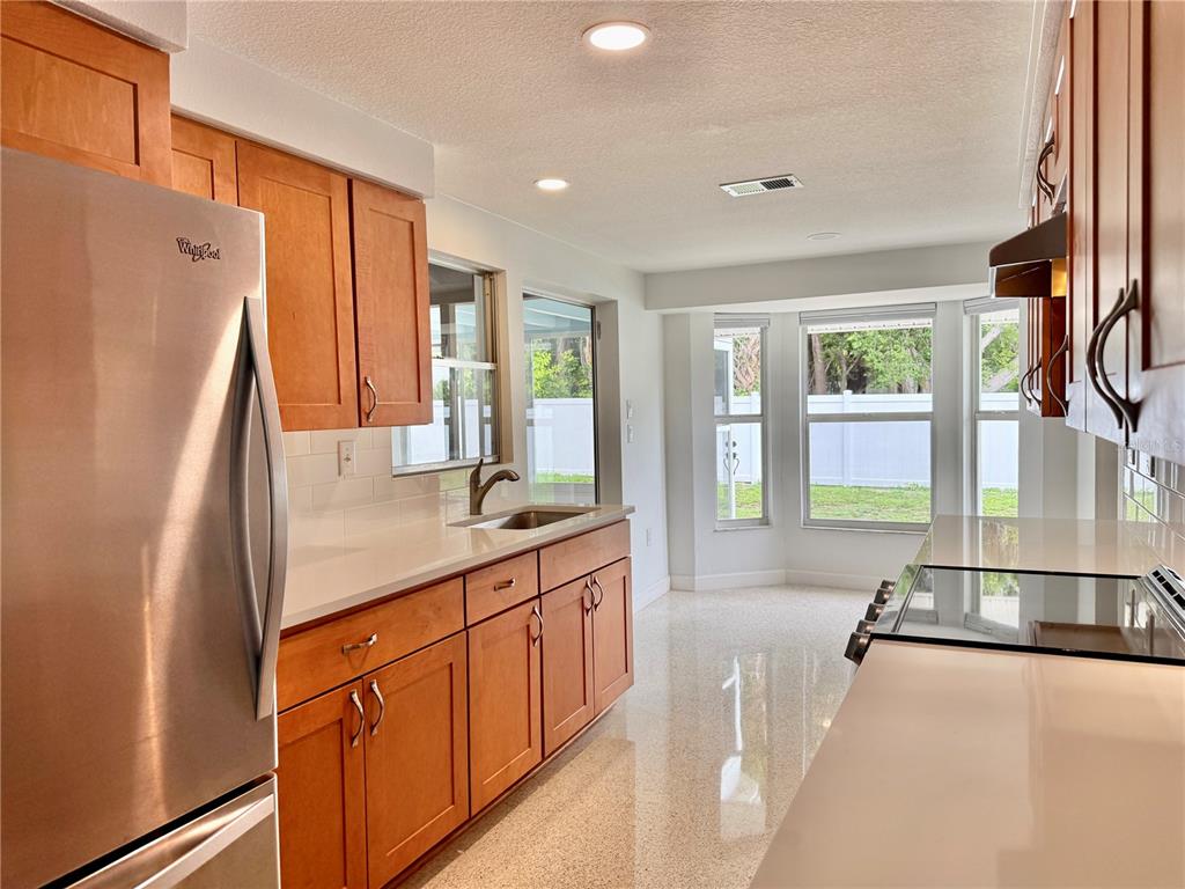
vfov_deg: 56.8
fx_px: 822
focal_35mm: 24
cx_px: 592
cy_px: 444
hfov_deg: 71.6
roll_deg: +1.4
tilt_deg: -2.3
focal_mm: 6.76
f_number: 1.78
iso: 100
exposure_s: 1/240
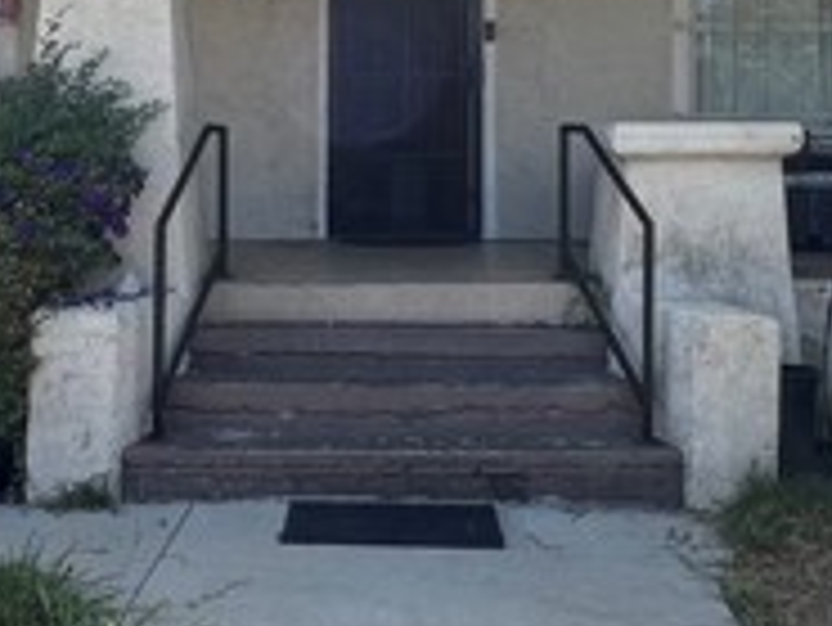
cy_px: 149
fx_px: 1082
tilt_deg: +0.9
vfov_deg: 31.6
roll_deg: -2.6
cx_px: 319
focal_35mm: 45
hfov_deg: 41.8
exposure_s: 1/319
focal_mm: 1.57
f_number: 1.8
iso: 32
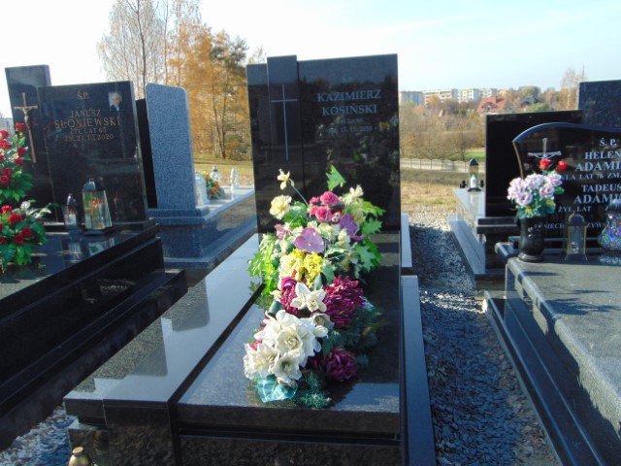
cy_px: 233
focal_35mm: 30
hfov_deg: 60.0
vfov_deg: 46.8
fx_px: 538
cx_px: 310
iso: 80
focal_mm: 5.4
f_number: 3.1
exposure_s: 1/500
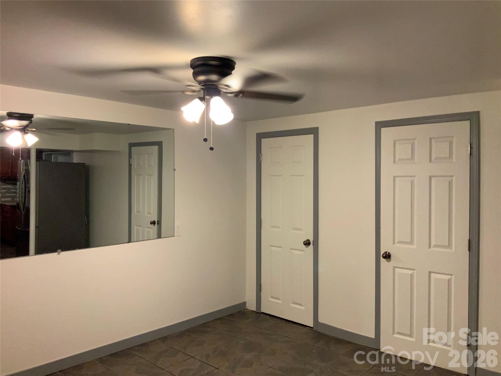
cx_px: 250
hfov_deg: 61.7
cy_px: 188
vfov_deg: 48.2
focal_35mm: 29
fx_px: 420
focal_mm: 3
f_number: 1.8
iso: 125
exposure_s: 1/60
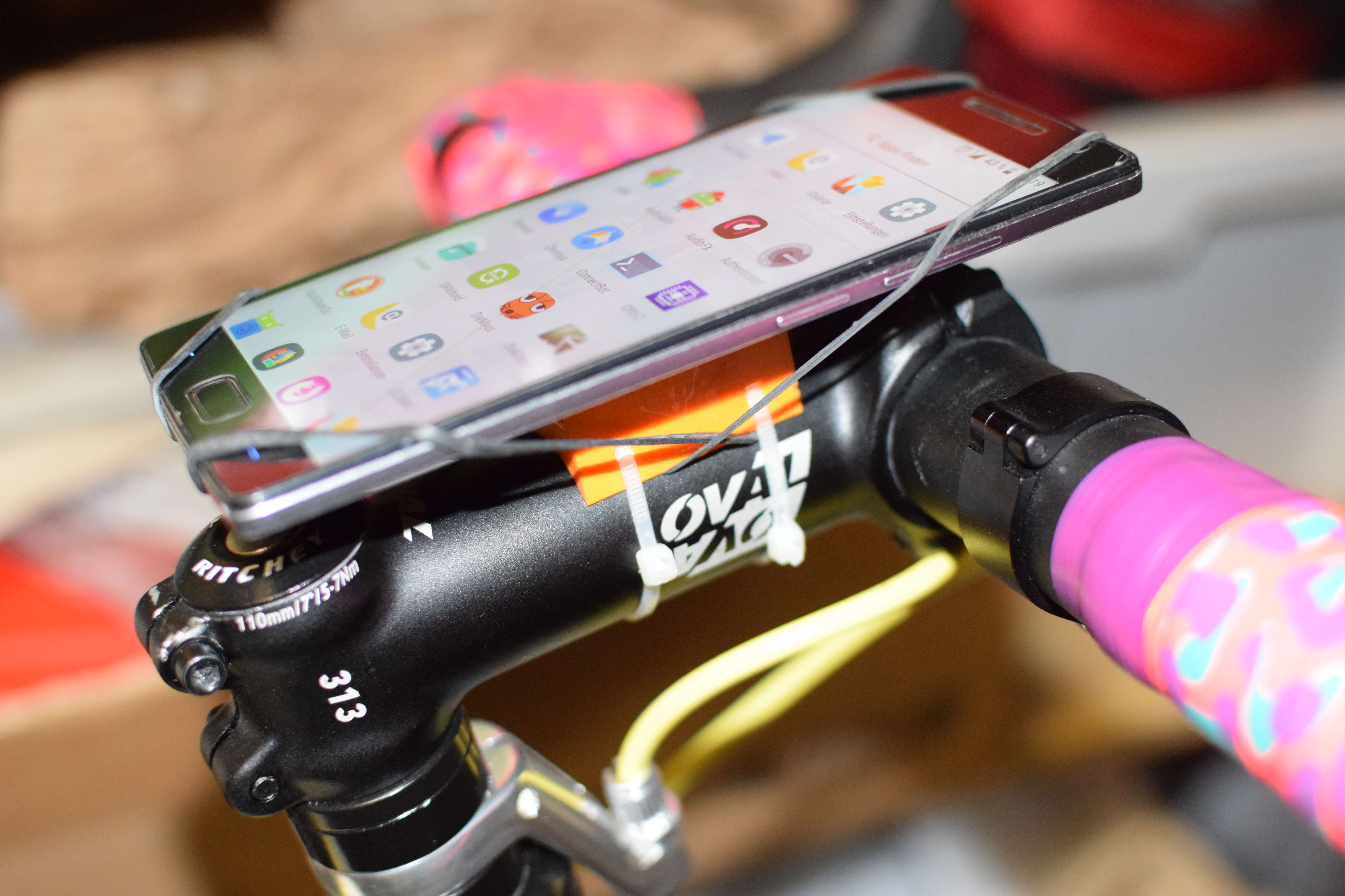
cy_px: 448
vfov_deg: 25.8
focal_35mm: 52
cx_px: 672
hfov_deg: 37.9
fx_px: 1961
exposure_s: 1/100
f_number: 2.5
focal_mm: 35
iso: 3200
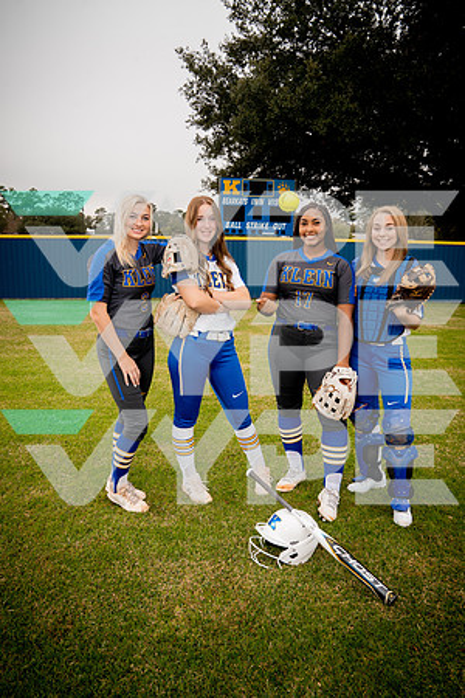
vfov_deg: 69.4
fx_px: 504
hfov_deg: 49.6
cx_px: 232
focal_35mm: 26
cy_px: 349
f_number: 8
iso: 200
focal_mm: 26
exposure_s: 1/250
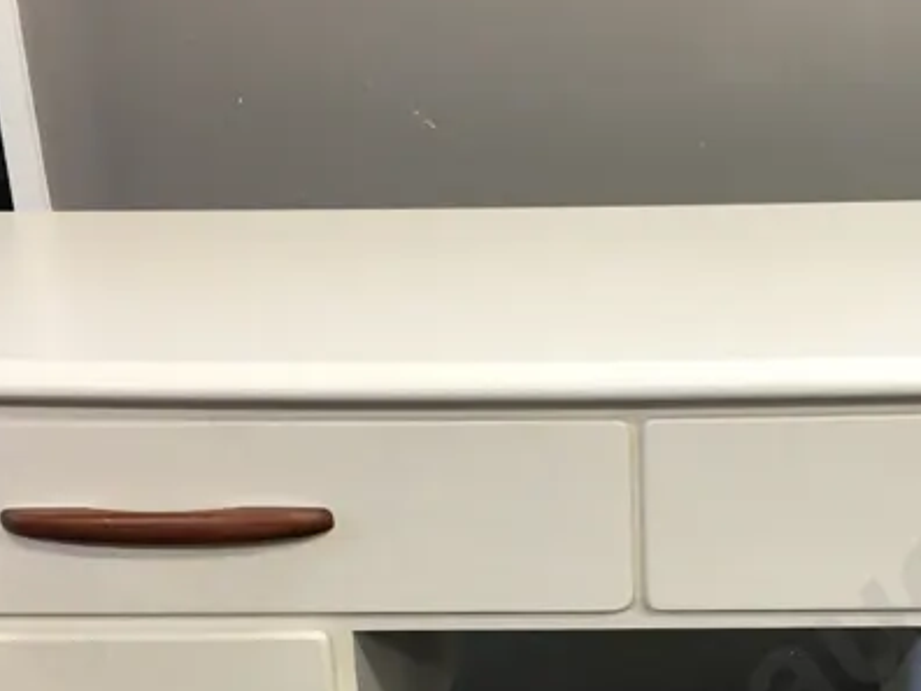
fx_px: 1995
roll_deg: +1.4
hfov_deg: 25.7
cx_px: 698
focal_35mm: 75
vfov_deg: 18.9
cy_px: 761
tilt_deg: -24.5
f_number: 2.2
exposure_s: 1/15
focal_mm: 4.15
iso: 40
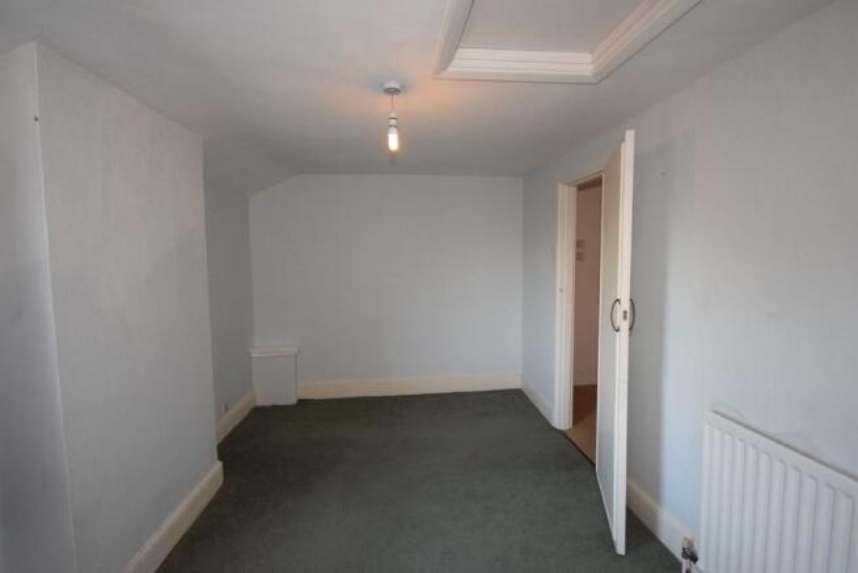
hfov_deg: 90.0
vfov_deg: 67.4
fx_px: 429
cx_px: 429
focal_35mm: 18
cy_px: 286
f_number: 4.5
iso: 1100
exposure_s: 1/60
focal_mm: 12
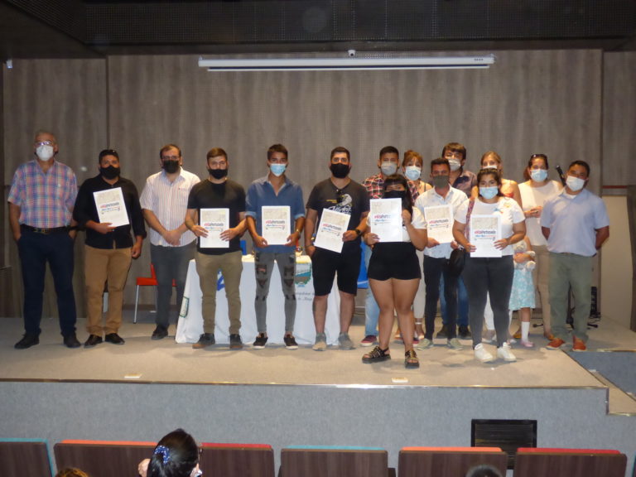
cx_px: 318
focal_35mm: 41
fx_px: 753
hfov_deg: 45.8
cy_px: 238
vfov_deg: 35.1
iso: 640
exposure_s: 1/60
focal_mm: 7.07
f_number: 3.6
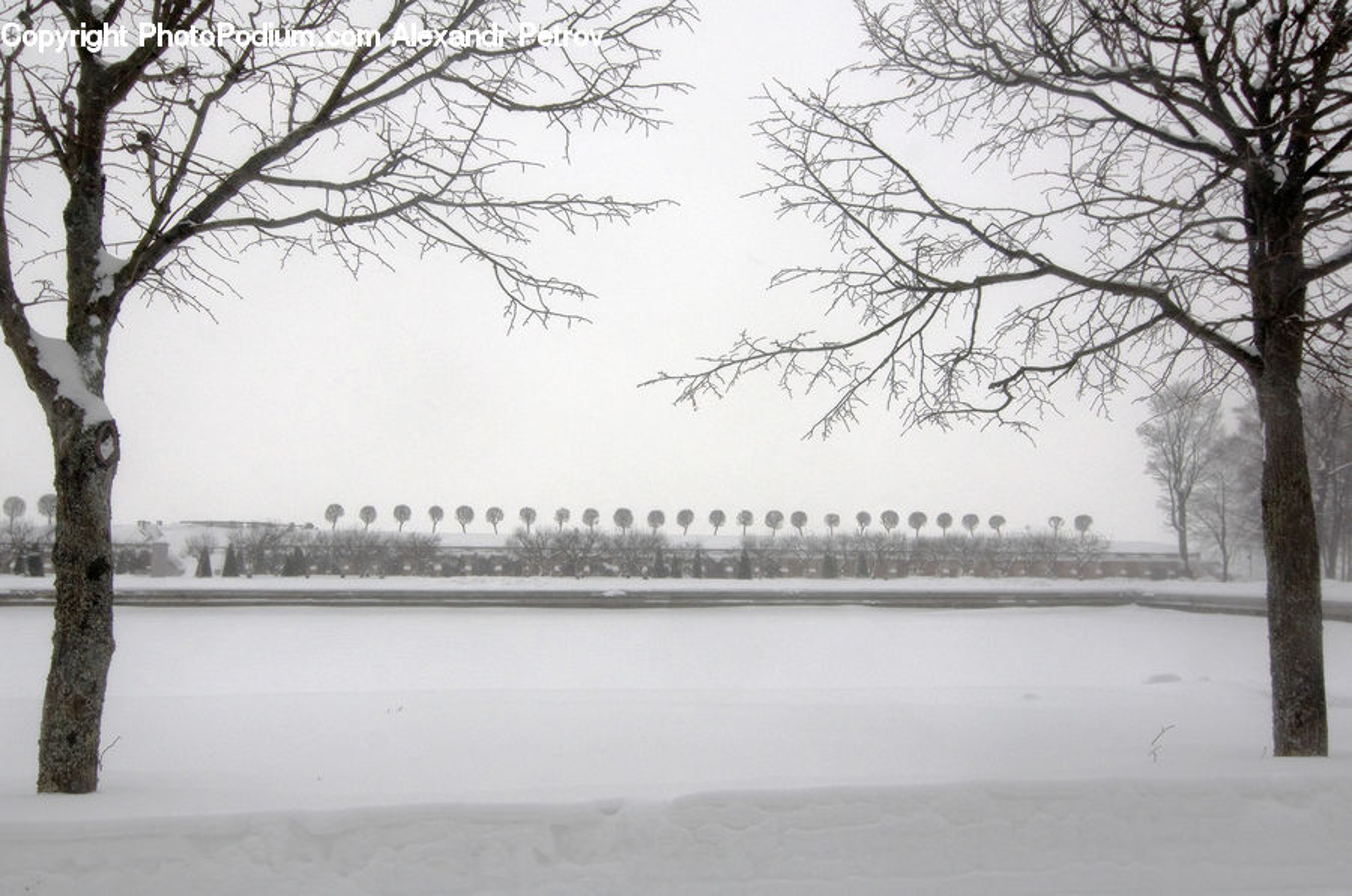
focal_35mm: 30
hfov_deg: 62.0
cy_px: 448
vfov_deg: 43.5
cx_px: 676
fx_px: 1125
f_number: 9
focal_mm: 20
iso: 200
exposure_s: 1/200
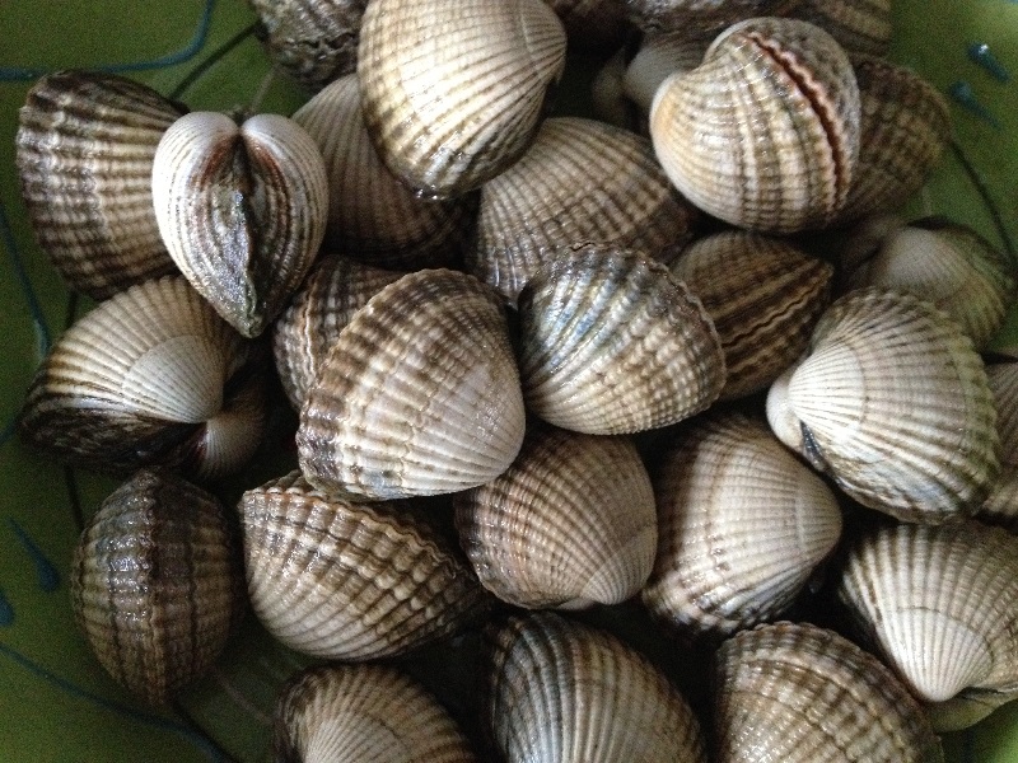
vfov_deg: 40.7
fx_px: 1029
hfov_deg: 52.6
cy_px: 382
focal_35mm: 35
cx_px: 509
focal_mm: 4.28
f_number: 2.4
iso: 500
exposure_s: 1/15
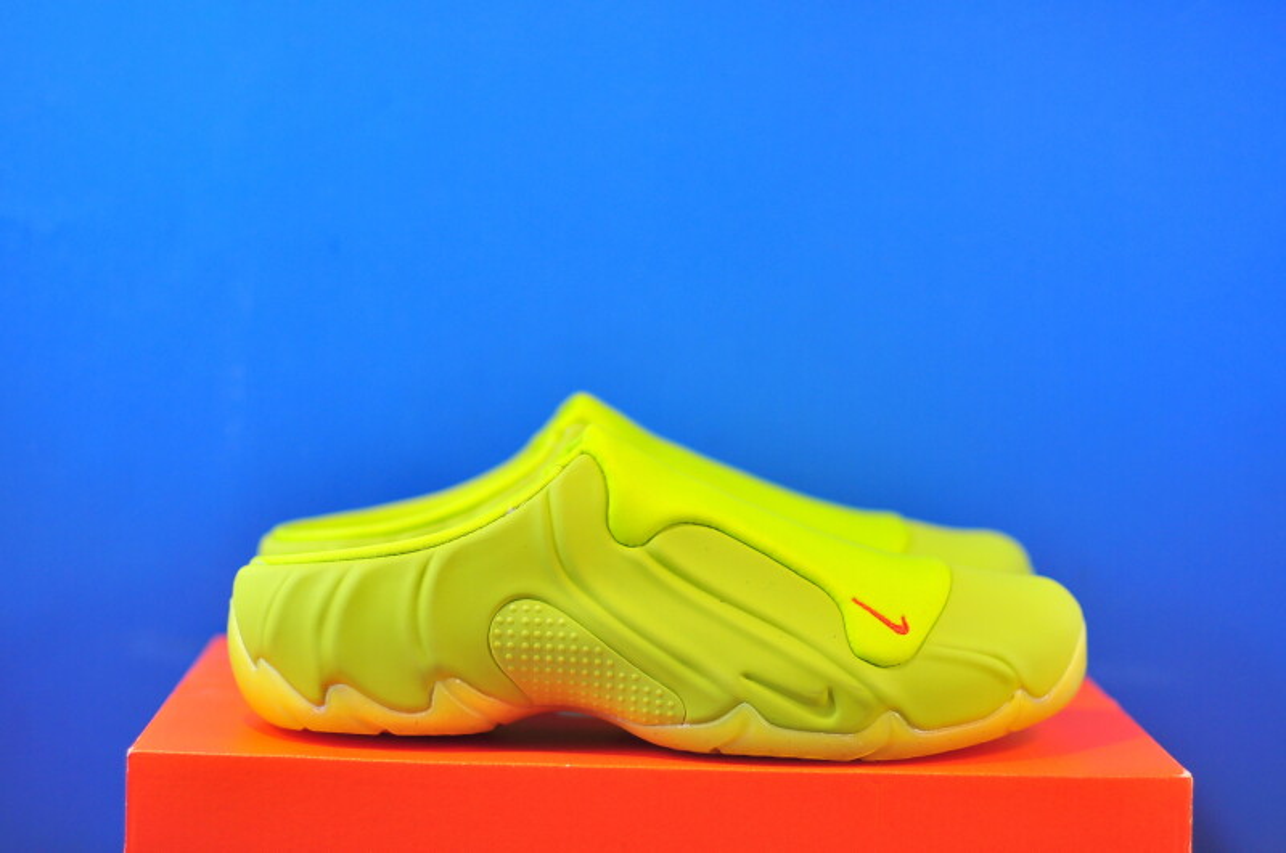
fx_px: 2675
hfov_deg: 27.0
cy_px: 426
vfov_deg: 18.1
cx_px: 643
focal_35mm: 75
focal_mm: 50
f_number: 2
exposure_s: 1/320
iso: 250
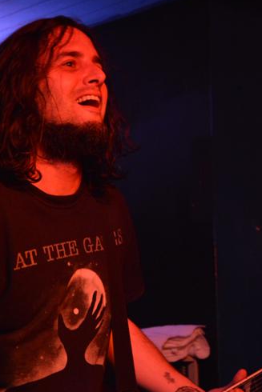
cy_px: 226
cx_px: 107
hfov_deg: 12.7
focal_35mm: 108
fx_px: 1174
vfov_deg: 19.0
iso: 4000
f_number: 5.6
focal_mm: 55
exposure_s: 1/60
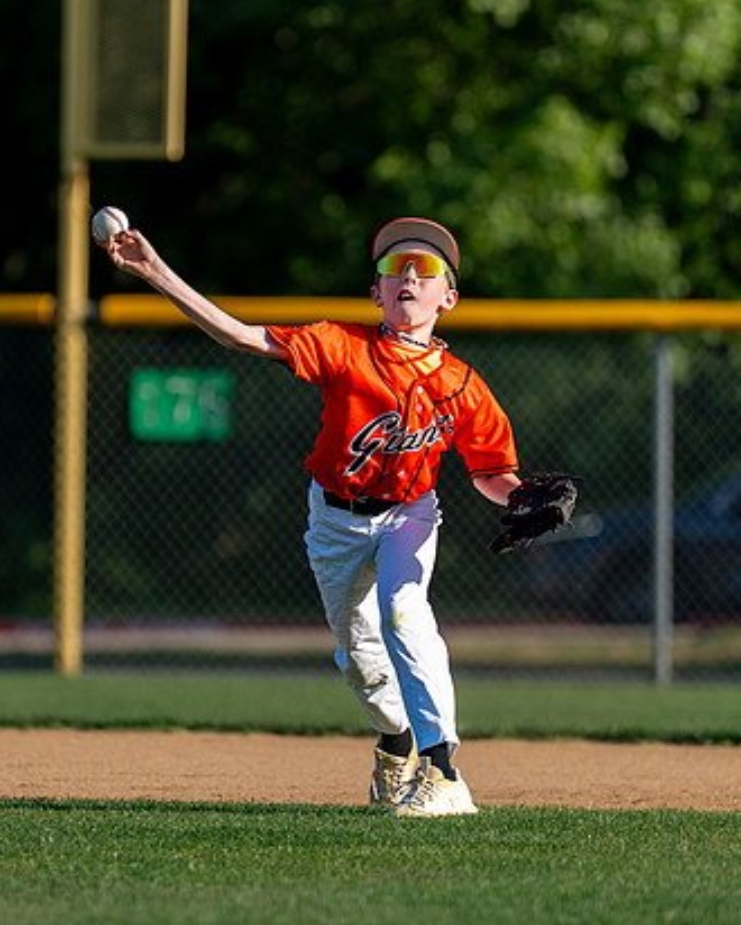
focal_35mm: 518
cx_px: 267
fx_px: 14190
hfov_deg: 3.0
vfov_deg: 3.7
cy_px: 482
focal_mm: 200
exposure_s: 1/3200
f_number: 2.8
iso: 160
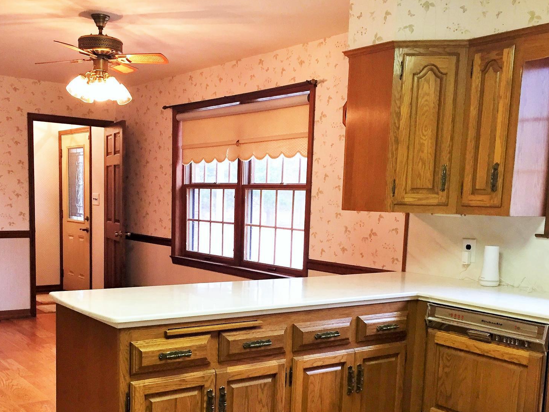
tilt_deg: -8.5
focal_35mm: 41
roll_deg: -1.1
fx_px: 650
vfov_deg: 34.7
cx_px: 247
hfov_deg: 45.7
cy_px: 286
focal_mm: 4.15
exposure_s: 1/30
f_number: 2.2
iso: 125
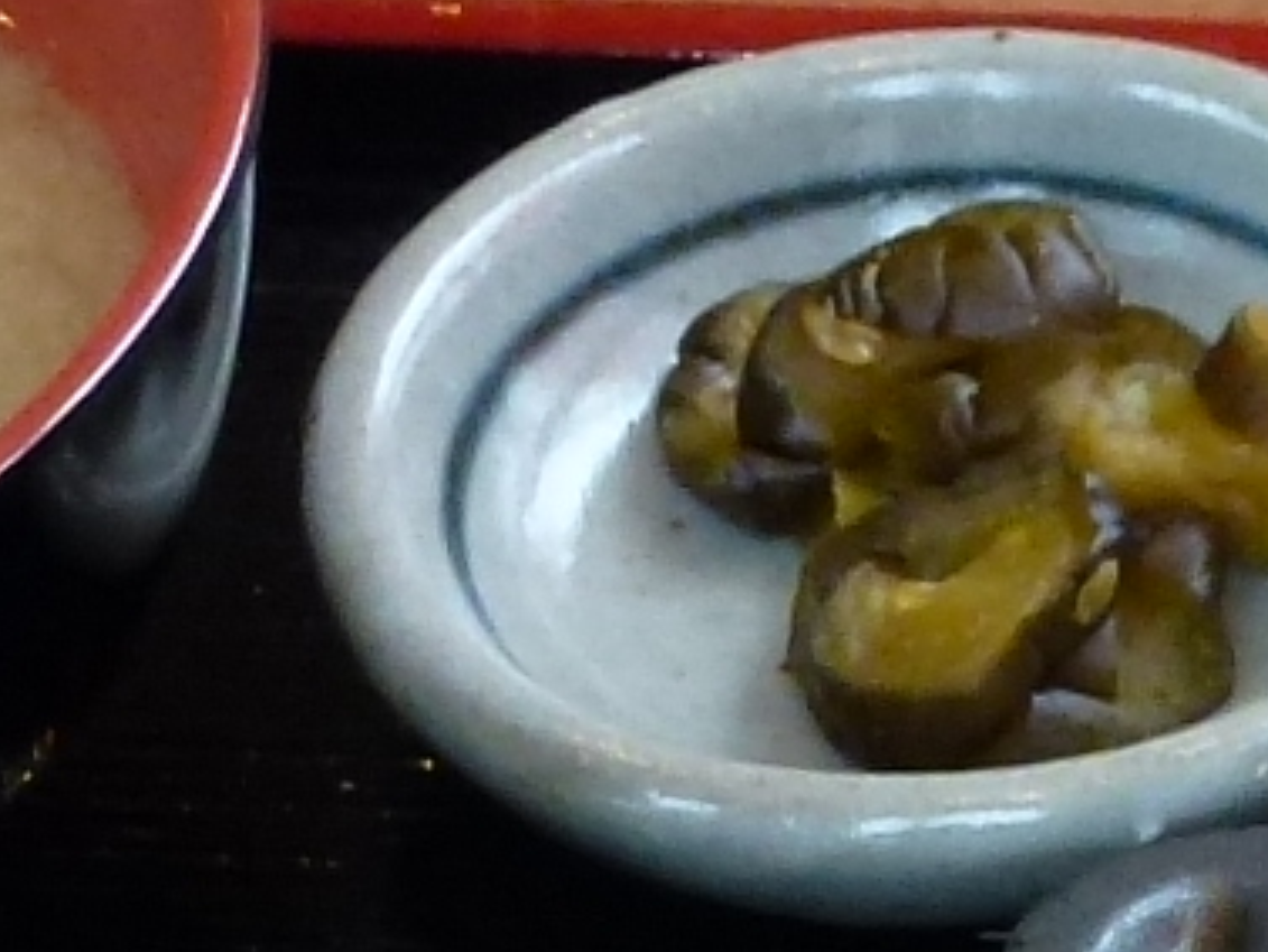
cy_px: 2116
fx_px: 5973
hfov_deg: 11.8
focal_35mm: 163
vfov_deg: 8.5
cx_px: 1635
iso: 250
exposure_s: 1/60
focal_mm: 4.3
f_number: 3.3
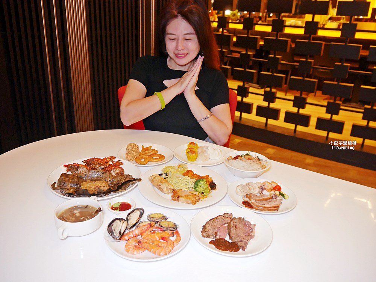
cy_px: 141
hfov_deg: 63.4
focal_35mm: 28
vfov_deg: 49.8
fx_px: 304
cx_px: 188
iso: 1250
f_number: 3.5
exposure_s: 1/60
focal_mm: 14
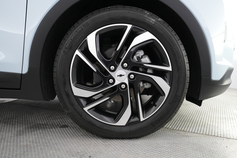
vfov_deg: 44.9
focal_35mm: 29
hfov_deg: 63.7
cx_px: 120
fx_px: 191
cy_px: 76
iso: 3200
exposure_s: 1/160
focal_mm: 27
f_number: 2.8
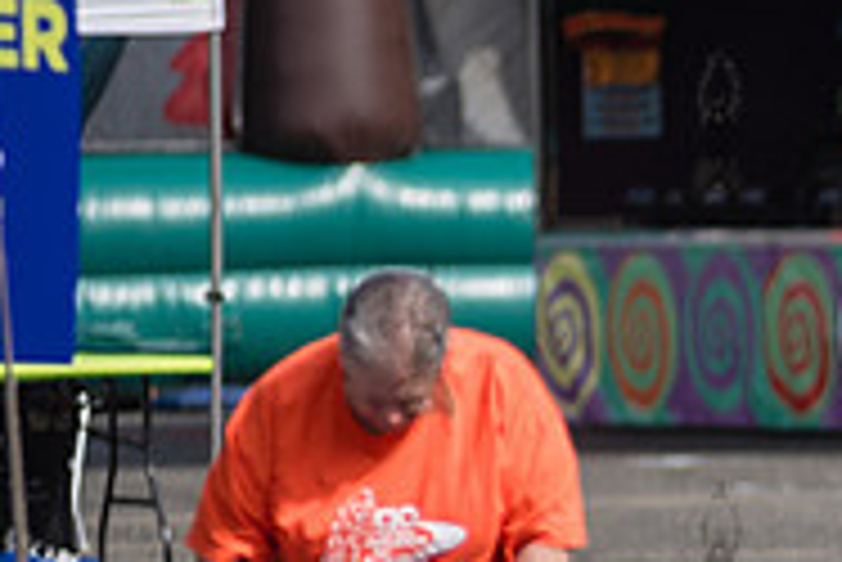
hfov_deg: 3.3
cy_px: 339
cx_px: 1297
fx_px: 14489
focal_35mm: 619
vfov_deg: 2.2
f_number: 3.5
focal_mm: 200
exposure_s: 1/4000
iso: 250
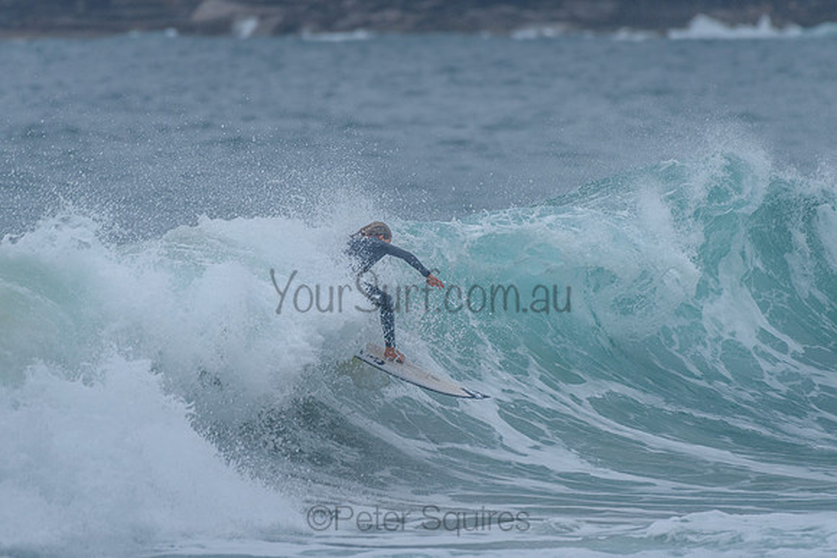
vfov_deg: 2.2
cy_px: 217
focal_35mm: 613
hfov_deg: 3.4
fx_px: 14250
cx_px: 420
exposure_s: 1/1250
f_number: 5.6
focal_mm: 500
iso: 400
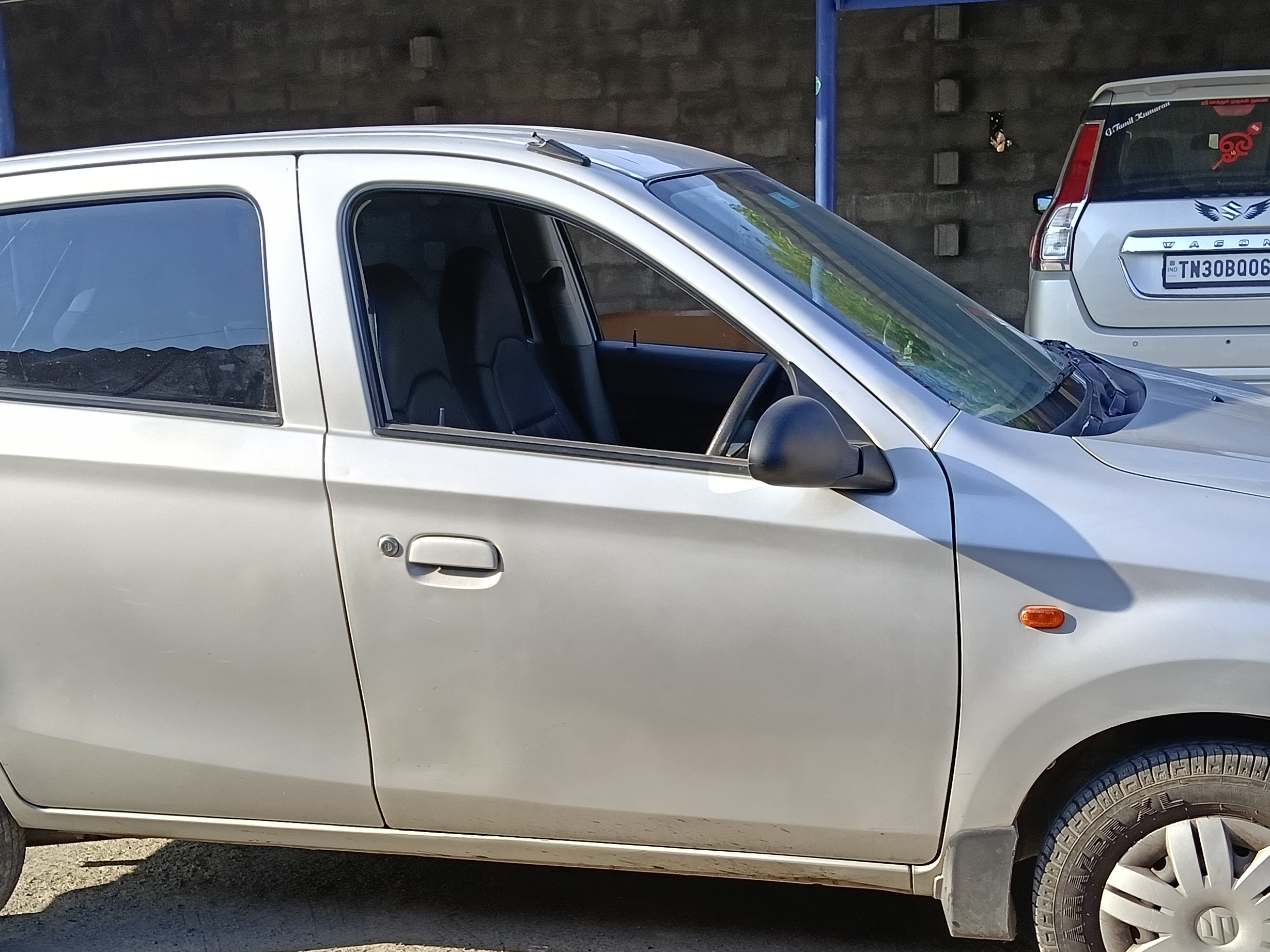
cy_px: 609
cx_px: 628
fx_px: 1651
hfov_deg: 42.1
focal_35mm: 45
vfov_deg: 32.0
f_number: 1.8
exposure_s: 1/270
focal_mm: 3.98
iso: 50
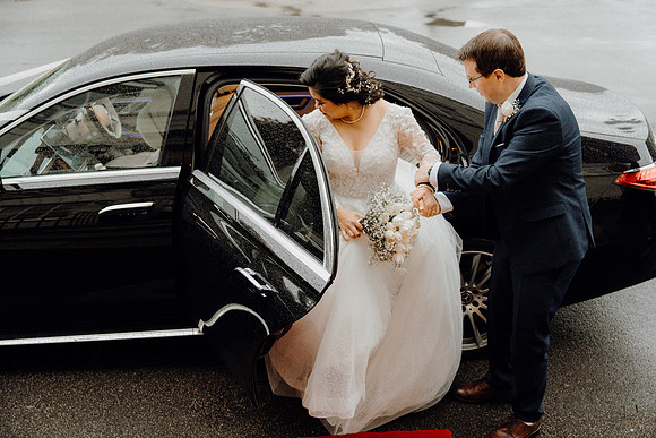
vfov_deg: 33.4
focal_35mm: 40
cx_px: 328
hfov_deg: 48.4
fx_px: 729
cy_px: 219
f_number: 3.5
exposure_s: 1/160
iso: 1600
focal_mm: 40
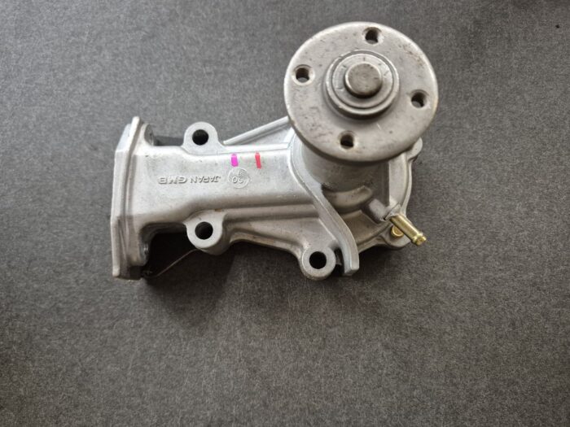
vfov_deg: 58.9
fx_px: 379
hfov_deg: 73.9
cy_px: 214
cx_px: 285
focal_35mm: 23
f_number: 1.8
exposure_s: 1/100
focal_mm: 5.4
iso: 1250
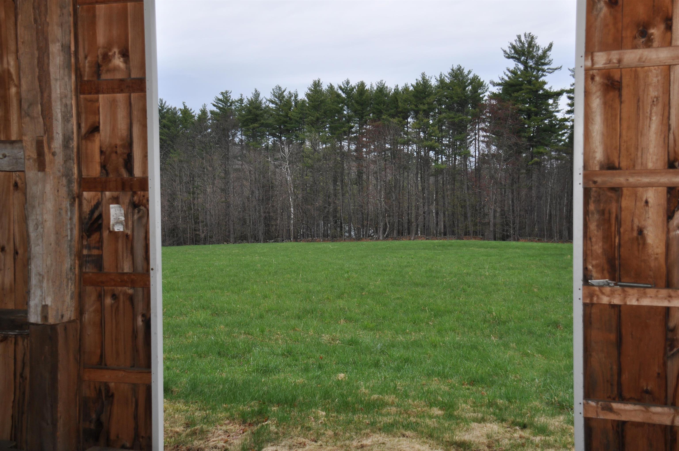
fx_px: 904
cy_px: 226
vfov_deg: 28.0
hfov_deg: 41.2
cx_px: 340
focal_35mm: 48
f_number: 5.6
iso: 250
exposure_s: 1/125
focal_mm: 32
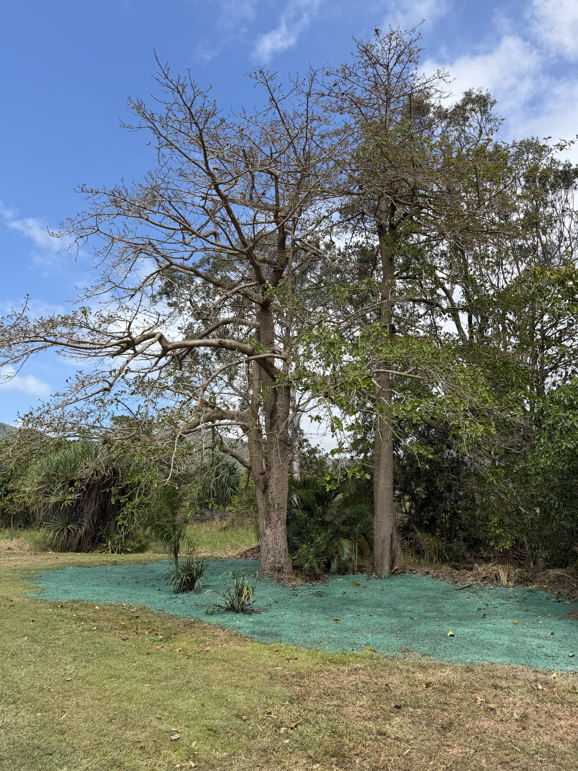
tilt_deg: +13.4
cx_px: 289
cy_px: 386
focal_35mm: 24
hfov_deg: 56.8
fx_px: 534
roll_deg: -1.4
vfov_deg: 71.6
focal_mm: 6.76
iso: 80
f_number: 1.78
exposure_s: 1/2611
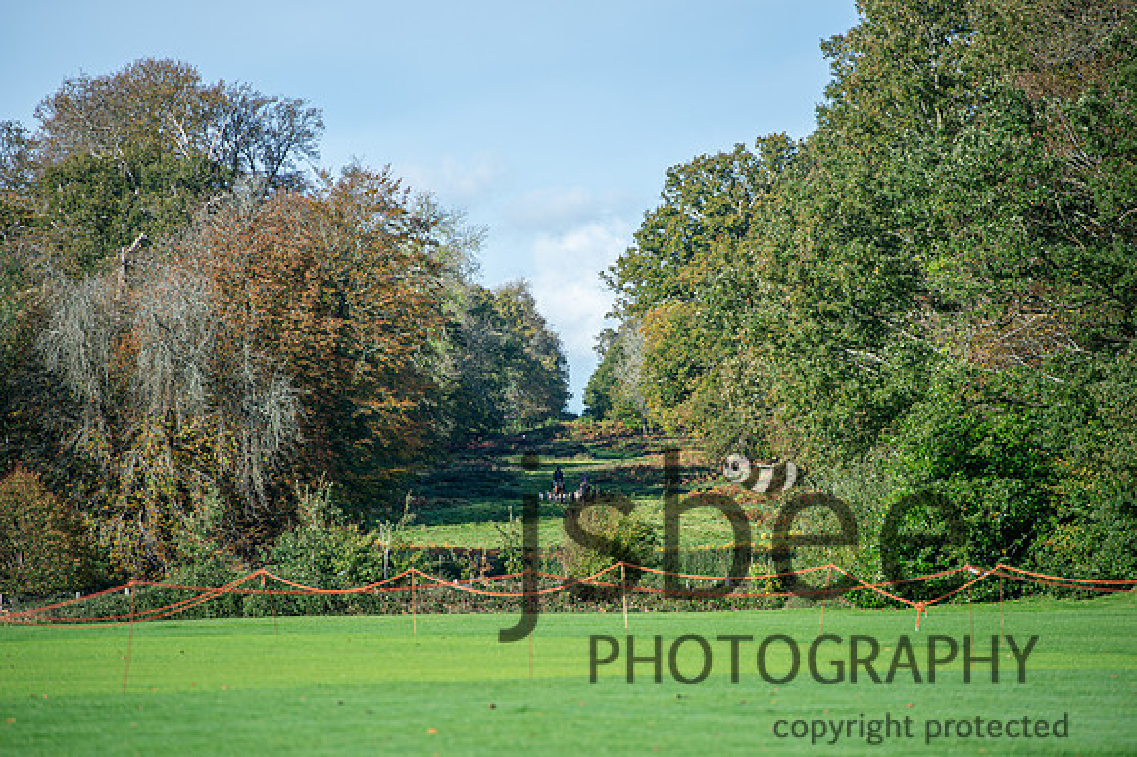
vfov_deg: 6.9
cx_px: 568
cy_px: 378
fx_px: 6313
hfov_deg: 10.3
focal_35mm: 200
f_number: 4.5
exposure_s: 1/1000
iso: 125
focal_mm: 200
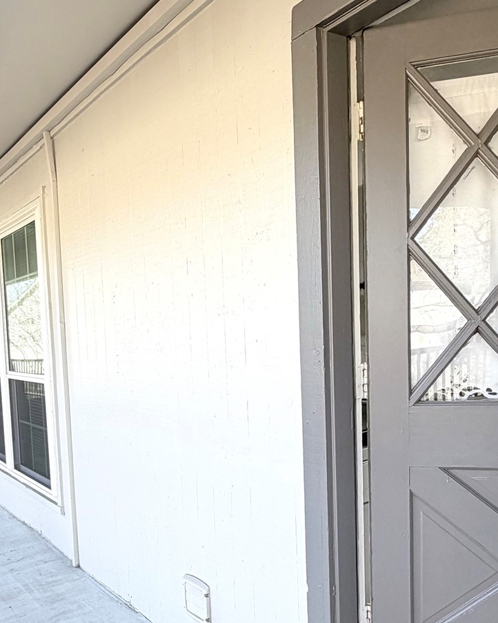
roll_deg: +3.3
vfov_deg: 56.8
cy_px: 371
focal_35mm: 31
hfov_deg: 45.9
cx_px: 143
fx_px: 571
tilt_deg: -4.0
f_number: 2.2
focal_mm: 2.22
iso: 40
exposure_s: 1/164
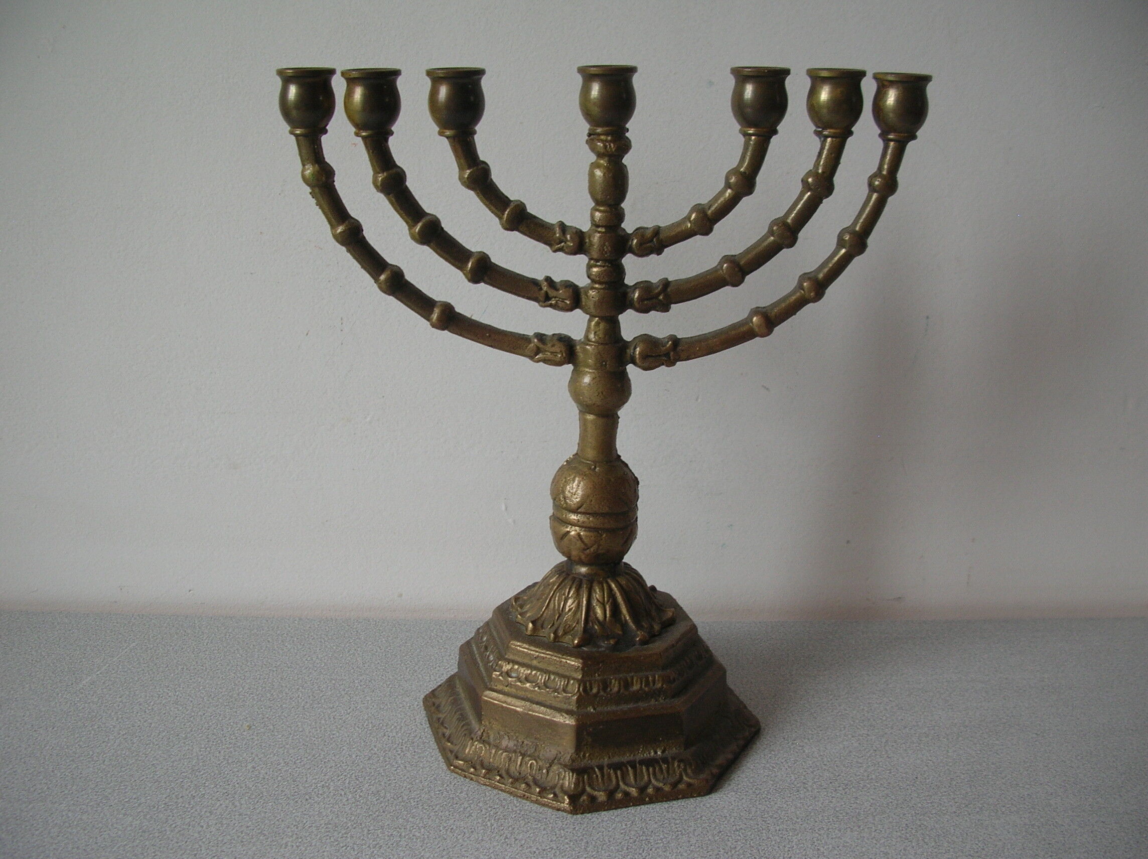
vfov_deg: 40.6
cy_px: 430
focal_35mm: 35
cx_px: 574
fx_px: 1160
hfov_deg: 52.7
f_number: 2.8
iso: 50
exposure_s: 1/32.3
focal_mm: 5.8
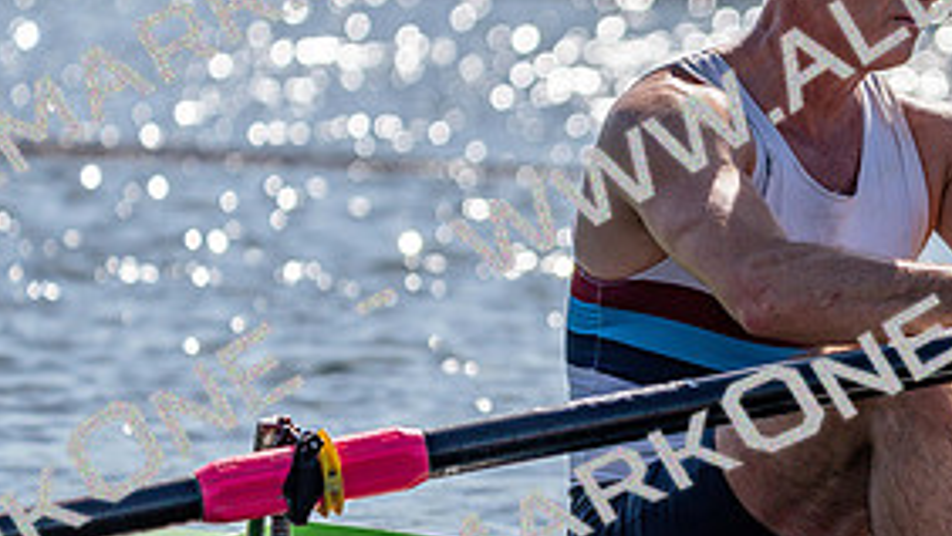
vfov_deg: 2.8
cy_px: 285
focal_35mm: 431
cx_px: 868
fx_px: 10886
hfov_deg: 5.0
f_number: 5.6
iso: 200
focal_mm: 200
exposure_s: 1/2000
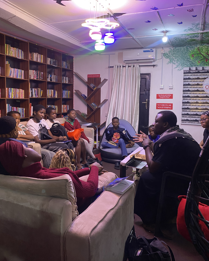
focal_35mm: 28
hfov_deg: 51.5
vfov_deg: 62.1
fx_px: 216
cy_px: 117
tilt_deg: -3.2
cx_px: 105
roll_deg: +0.6
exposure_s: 1/60
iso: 200
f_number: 1.8
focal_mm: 4.25
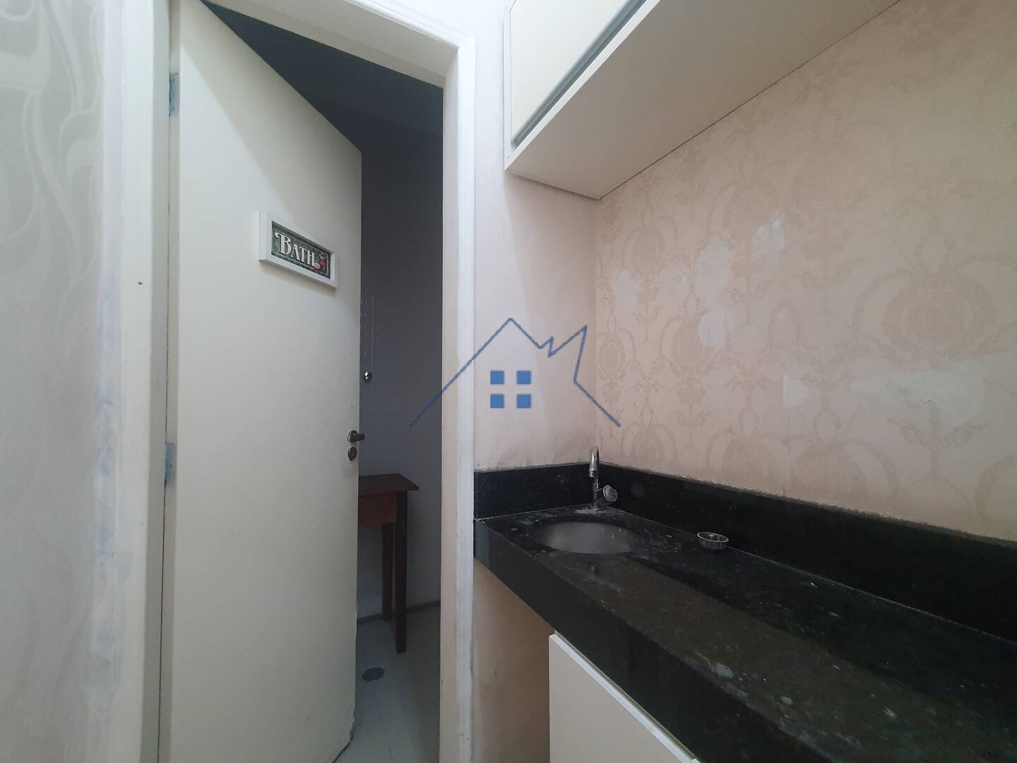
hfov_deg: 106.2
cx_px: 508
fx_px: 382
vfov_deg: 89.9
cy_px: 382
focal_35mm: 13
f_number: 2.2
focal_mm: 1.8
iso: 400
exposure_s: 1/60
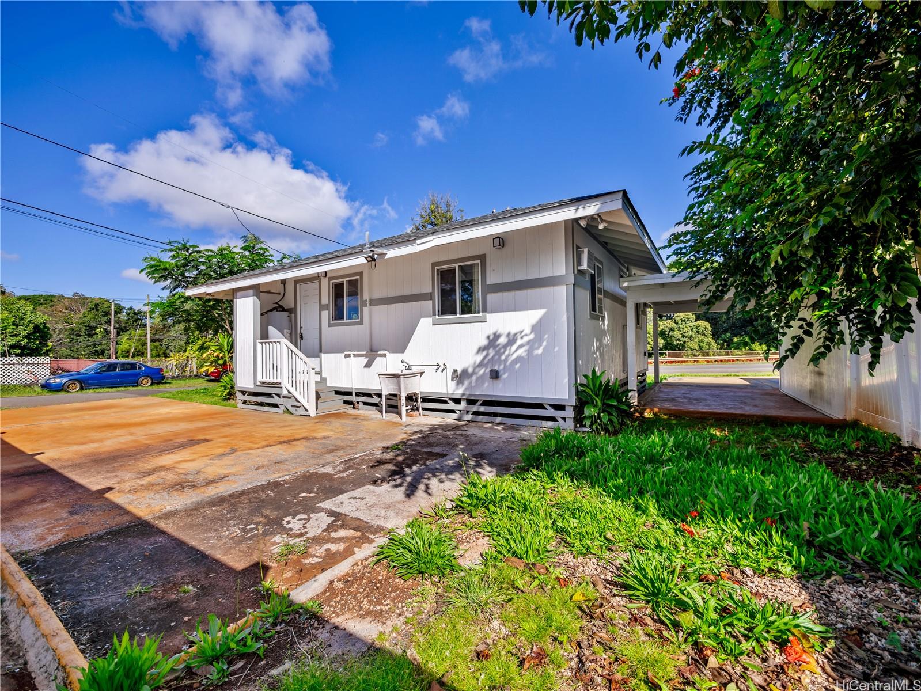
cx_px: 460
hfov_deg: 102.1
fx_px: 373
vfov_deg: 85.7
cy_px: 346
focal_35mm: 14
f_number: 4
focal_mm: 7
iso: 125
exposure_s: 1/6400
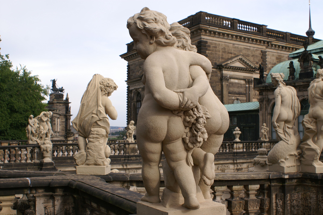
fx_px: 377
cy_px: 108
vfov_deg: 31.8
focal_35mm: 42
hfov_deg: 46.4
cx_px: 162
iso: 100
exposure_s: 1/160
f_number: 8
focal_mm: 28
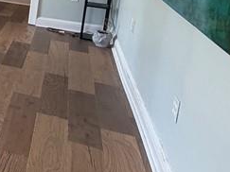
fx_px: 392
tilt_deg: -9.8
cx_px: -140
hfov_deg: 23.7
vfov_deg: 23.2
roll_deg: -2.3
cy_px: -20
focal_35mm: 59
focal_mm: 2.22
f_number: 2.2
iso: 200
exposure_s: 1/120
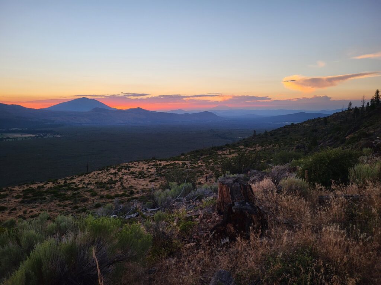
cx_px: 190
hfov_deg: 67.3
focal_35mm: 26
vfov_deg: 53.1
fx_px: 286
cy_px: 142
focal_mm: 5.4
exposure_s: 1/400
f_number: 1.8
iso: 40
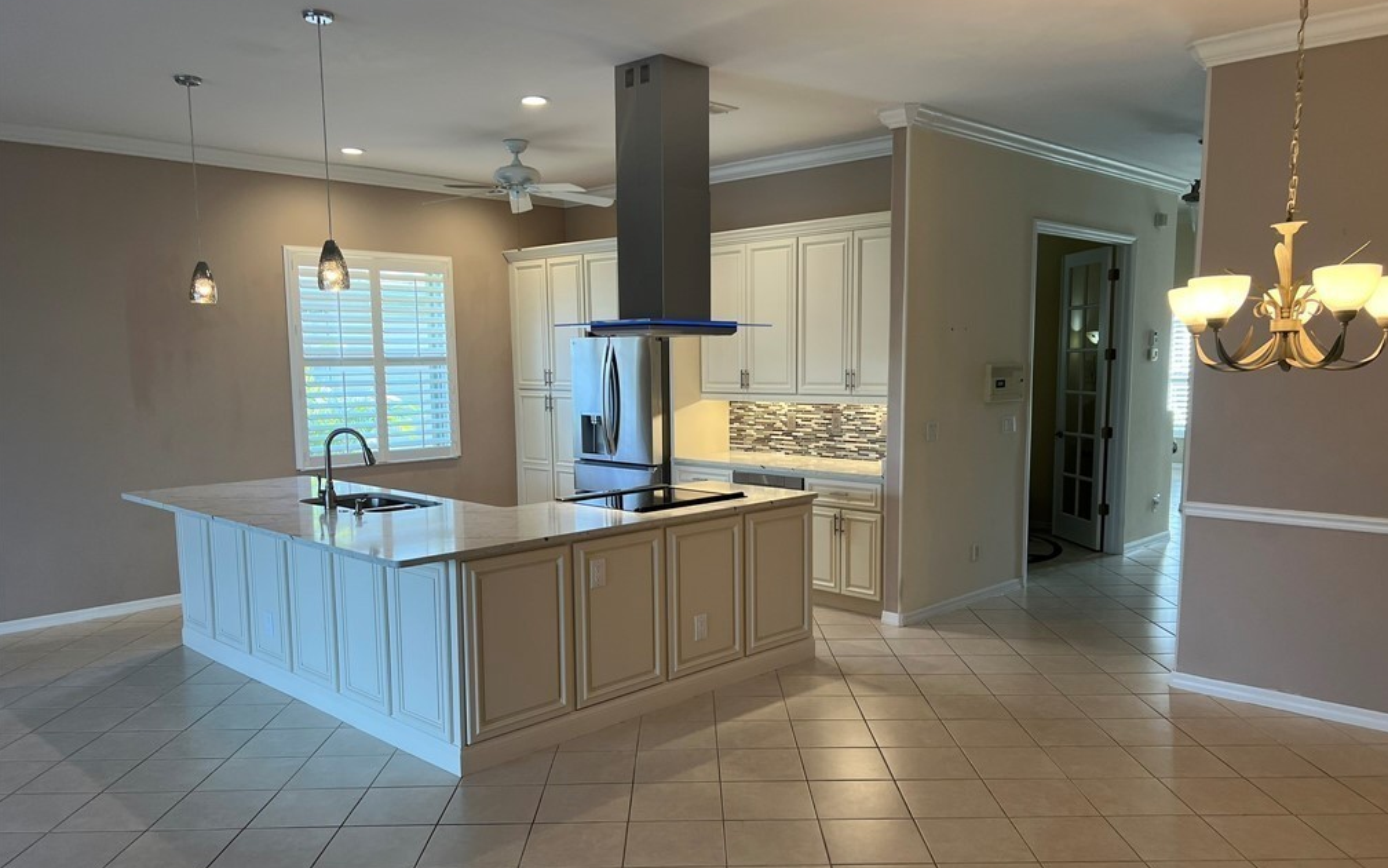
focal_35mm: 28
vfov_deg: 44.5
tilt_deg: -7.7
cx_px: 700
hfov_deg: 66.5
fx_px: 1059
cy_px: 486
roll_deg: +0.6
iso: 100
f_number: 1.5
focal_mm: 5.7
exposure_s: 1/120
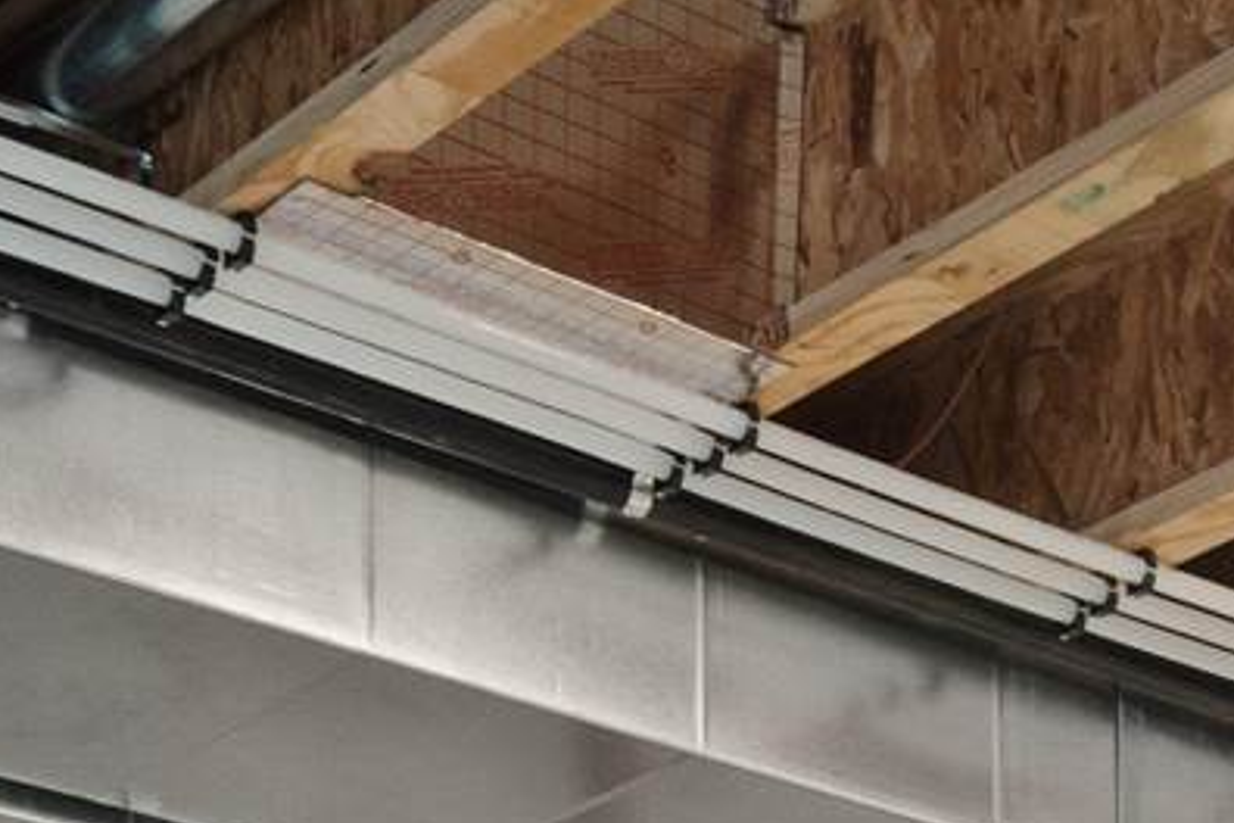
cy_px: 2338
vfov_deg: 9.2
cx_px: 2107
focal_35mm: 124
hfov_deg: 14.8
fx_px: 4250
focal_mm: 16
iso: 250
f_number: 10
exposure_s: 10
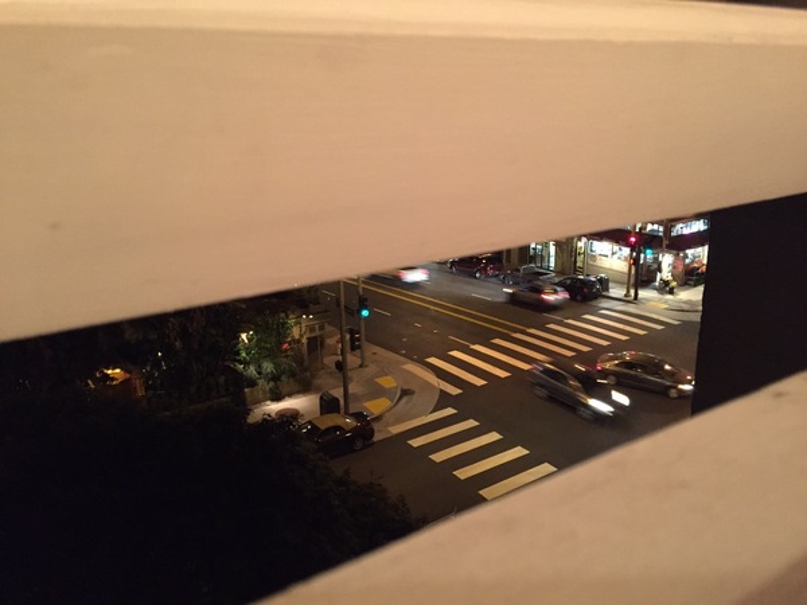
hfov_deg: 61.7
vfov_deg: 48.2
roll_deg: +1.7
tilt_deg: -17.6
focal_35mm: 29
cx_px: 404
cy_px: 302
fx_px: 676
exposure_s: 1/15
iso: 640
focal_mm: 4.15
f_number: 2.2
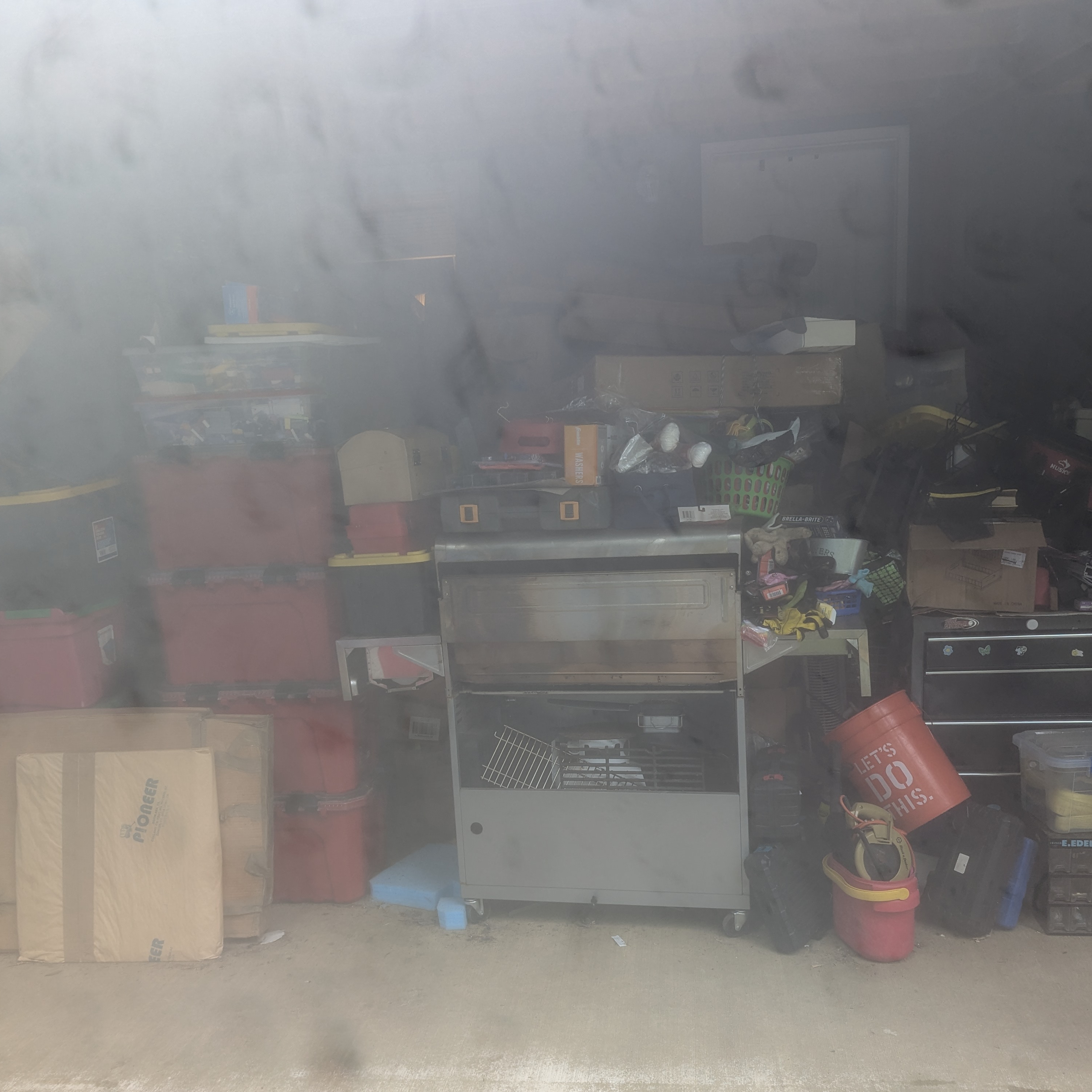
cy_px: 640
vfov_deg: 55.3
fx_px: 1035
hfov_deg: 55.6
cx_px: 560
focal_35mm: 29
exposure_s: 1/256
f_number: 1.85
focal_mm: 6.81
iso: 47
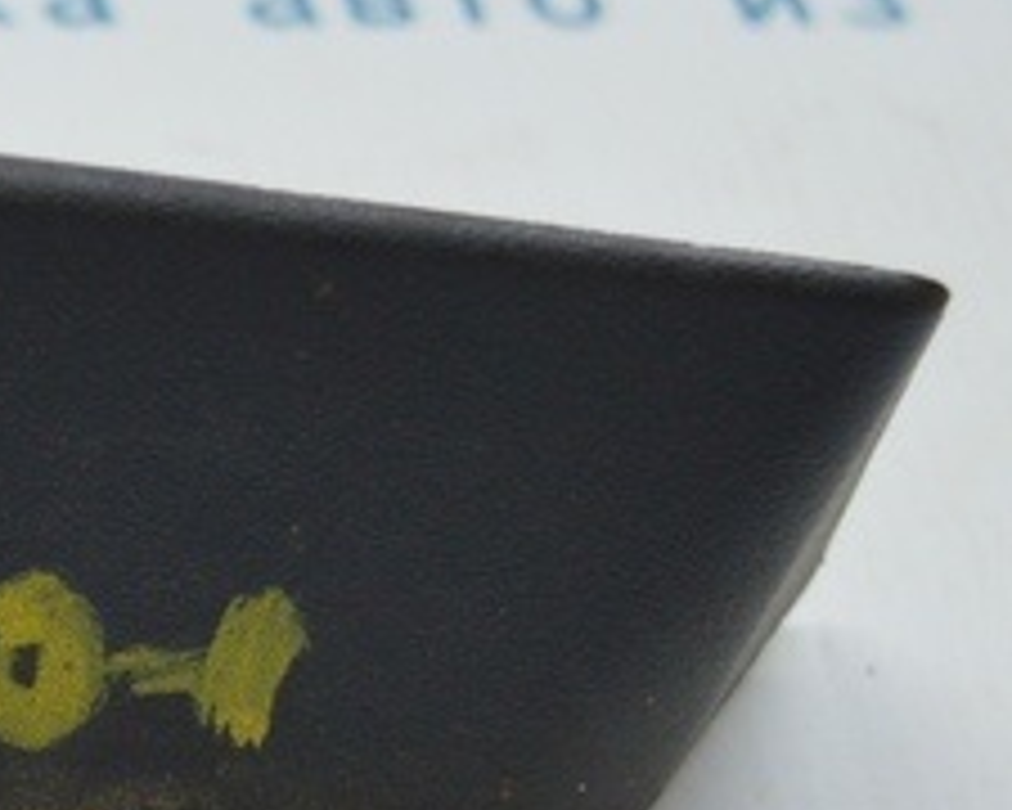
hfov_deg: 11.4
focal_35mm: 160
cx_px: -634
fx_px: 4796
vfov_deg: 9.6
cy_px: 785
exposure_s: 1/60
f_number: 4
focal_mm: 25
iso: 400
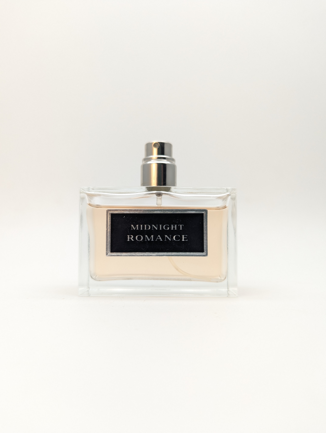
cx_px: 163
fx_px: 301
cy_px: 216
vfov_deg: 71.5
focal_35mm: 24
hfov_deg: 56.9
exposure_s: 1/446
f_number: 1.85
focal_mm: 6.81
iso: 72
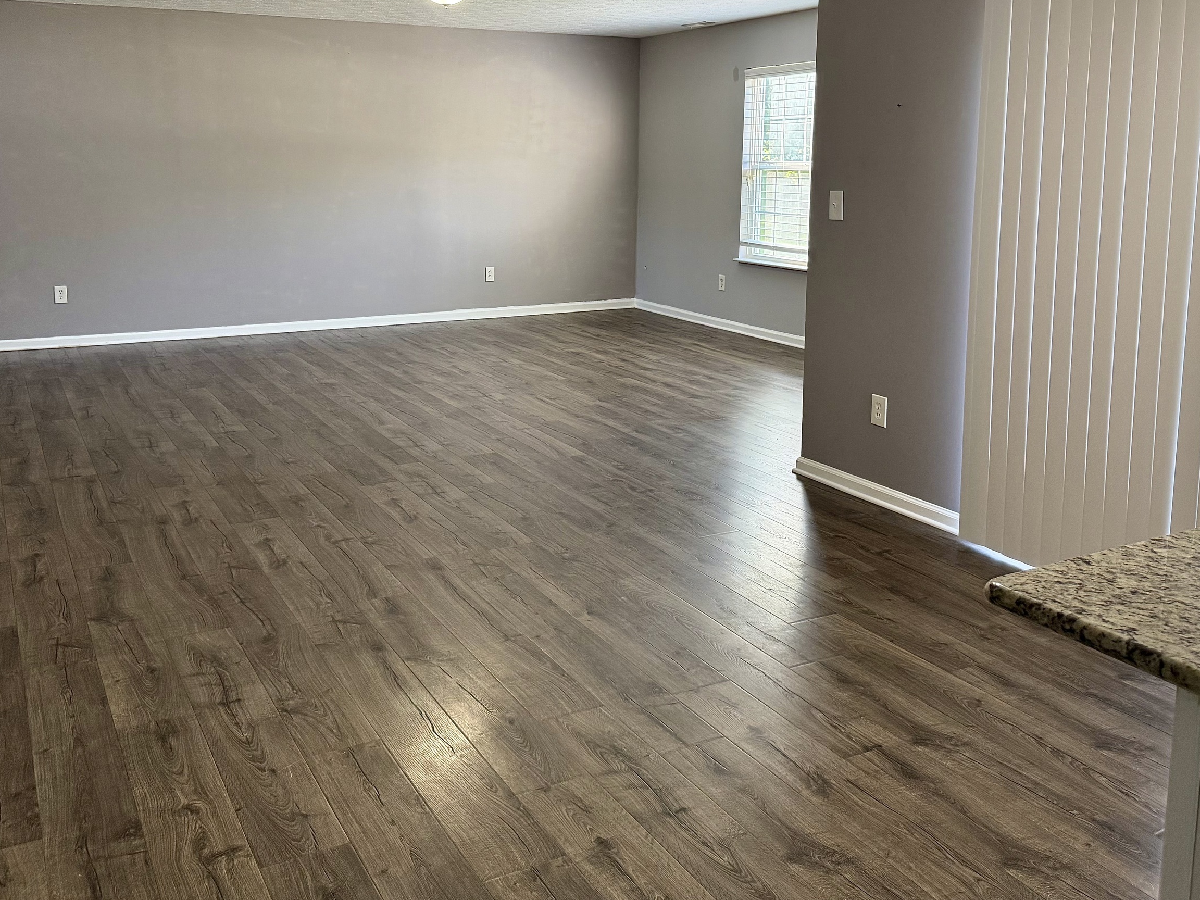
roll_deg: +0.0
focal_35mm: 32
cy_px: 303
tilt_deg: -7.5
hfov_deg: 56.7
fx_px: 1109
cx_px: 552
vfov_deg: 43.6
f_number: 1.78
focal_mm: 6.76
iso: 320
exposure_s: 1/120
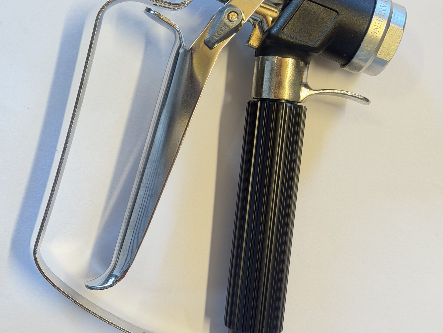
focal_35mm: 65
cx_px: 220
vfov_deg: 22.6
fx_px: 832
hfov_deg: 29.8
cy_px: 183
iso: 50
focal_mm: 6.76
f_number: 1.78
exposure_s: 1/50
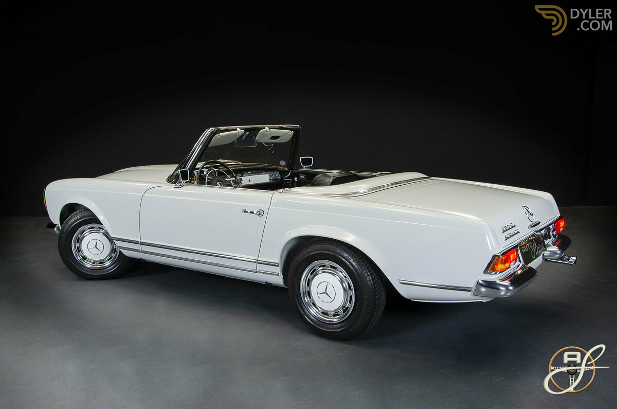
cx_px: 308
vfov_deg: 36.7
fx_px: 616
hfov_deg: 53.2
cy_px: 204
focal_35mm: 36
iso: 200
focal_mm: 24
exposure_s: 1/1.25
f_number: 14
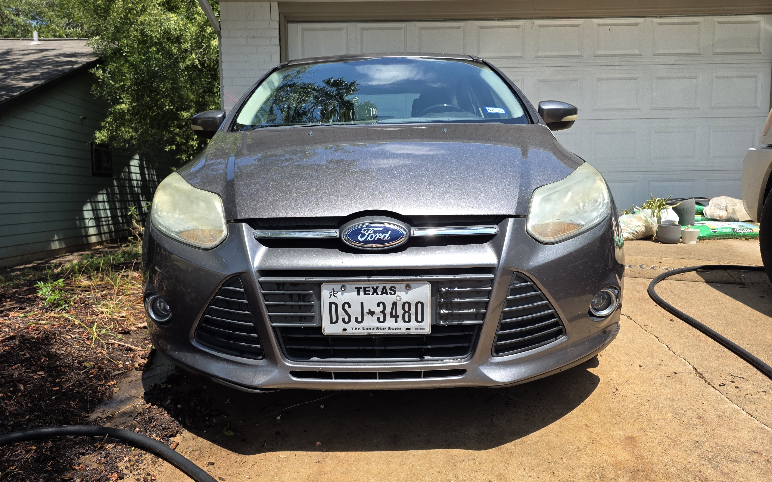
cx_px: 370
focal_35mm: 27
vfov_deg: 46.0
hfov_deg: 68.4
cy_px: 237
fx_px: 568
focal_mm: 6.25
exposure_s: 1/3455
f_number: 1.7
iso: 80
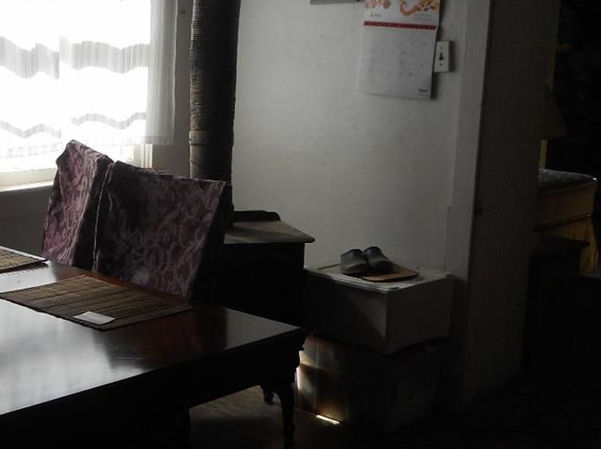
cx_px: 197
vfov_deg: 25.2
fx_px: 1006
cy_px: 220
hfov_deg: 33.0
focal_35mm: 58
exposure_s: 1/200
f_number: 3.7
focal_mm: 4.5
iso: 80
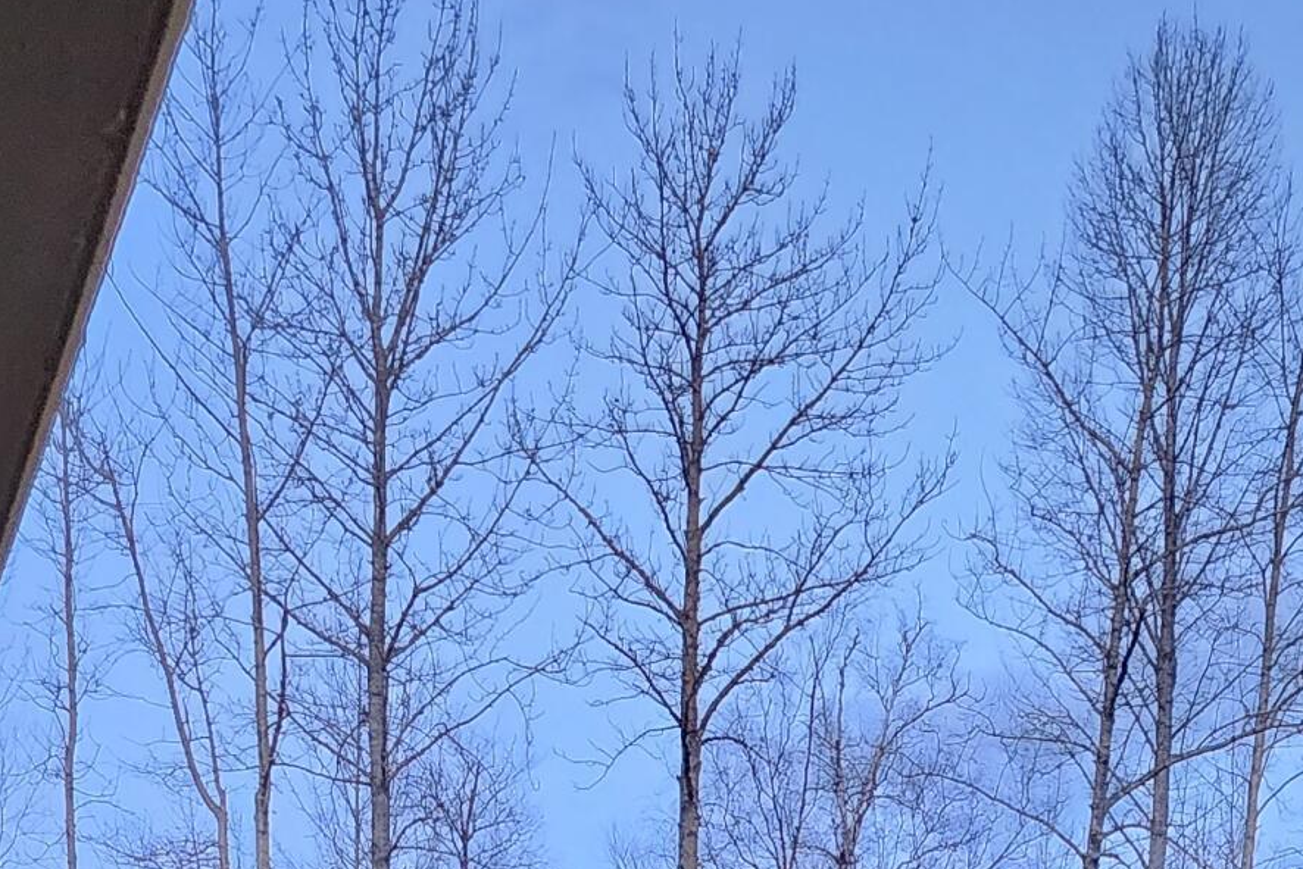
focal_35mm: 81
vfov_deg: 14.8
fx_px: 2932
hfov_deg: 24.8
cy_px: 1544
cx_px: 932
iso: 800
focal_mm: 6.4
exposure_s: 1/120
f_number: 1.8
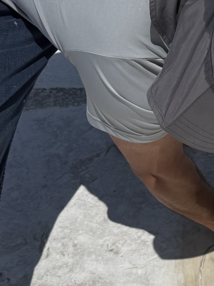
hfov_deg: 15.1
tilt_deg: -36.2
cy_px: 91
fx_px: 775
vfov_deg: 20.8
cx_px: 268
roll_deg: -2.0
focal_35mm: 94
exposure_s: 1/14286
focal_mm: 6.76
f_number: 1.78
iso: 64
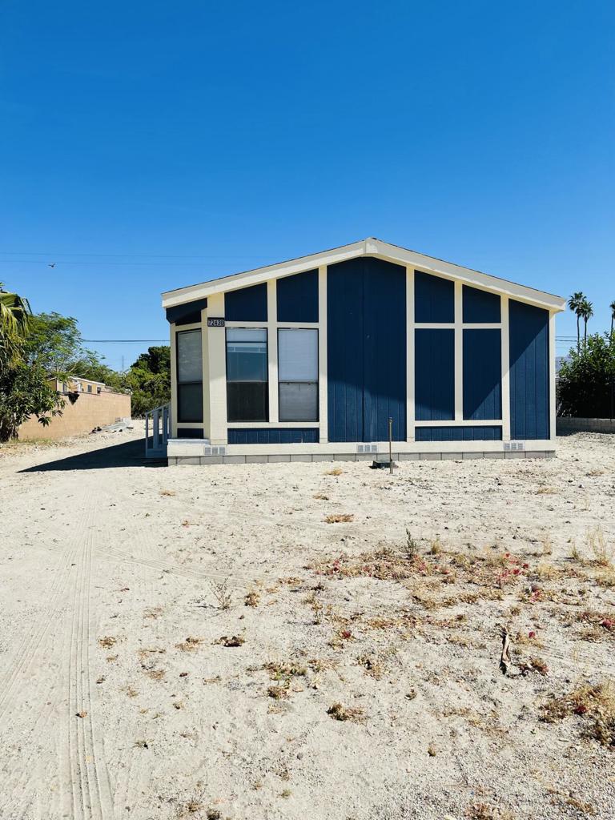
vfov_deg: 69.4
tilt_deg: +0.1
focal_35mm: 25
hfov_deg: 54.9
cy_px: 410
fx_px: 592
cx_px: 308
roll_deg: +0.8
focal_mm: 5.1
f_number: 1.6
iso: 32
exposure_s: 1/5618
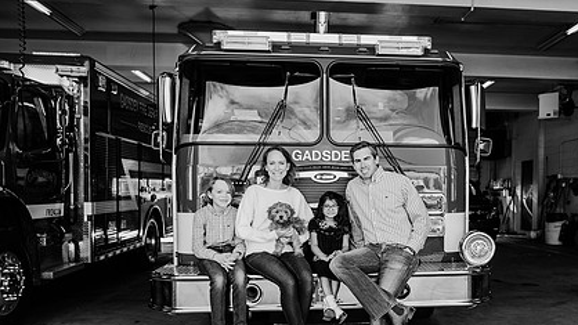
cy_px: 214
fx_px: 552
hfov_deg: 54.2
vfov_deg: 32.6
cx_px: 383
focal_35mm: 36
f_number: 4
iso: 100
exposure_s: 1/125
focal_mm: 24
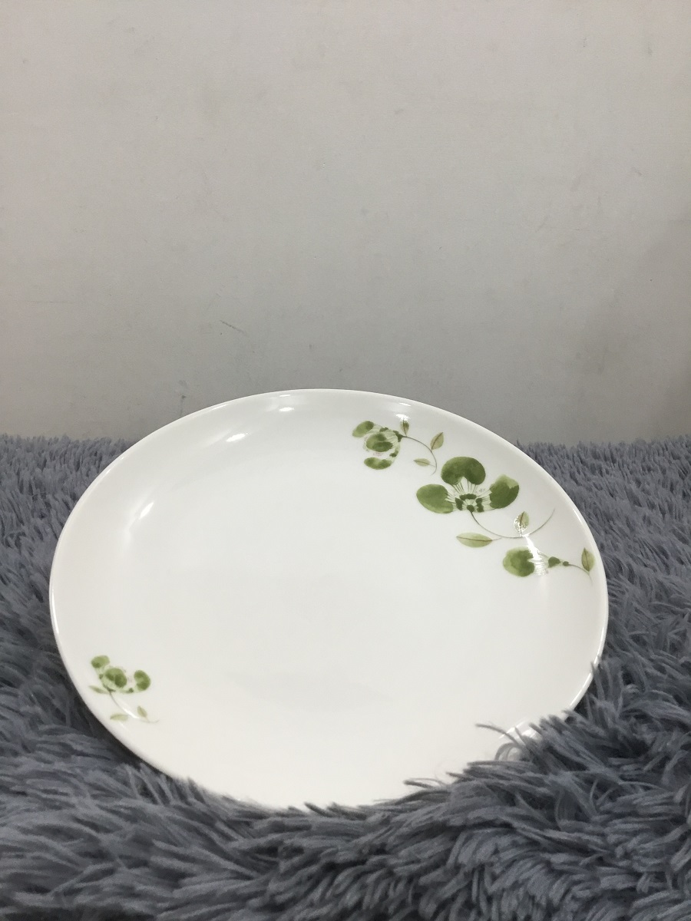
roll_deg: +0.6
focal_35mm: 31
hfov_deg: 45.4
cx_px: 346
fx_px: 825
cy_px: 460
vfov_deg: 58.4
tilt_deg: -15.7
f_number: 2.4
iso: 50
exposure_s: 1/33
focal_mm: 3.3
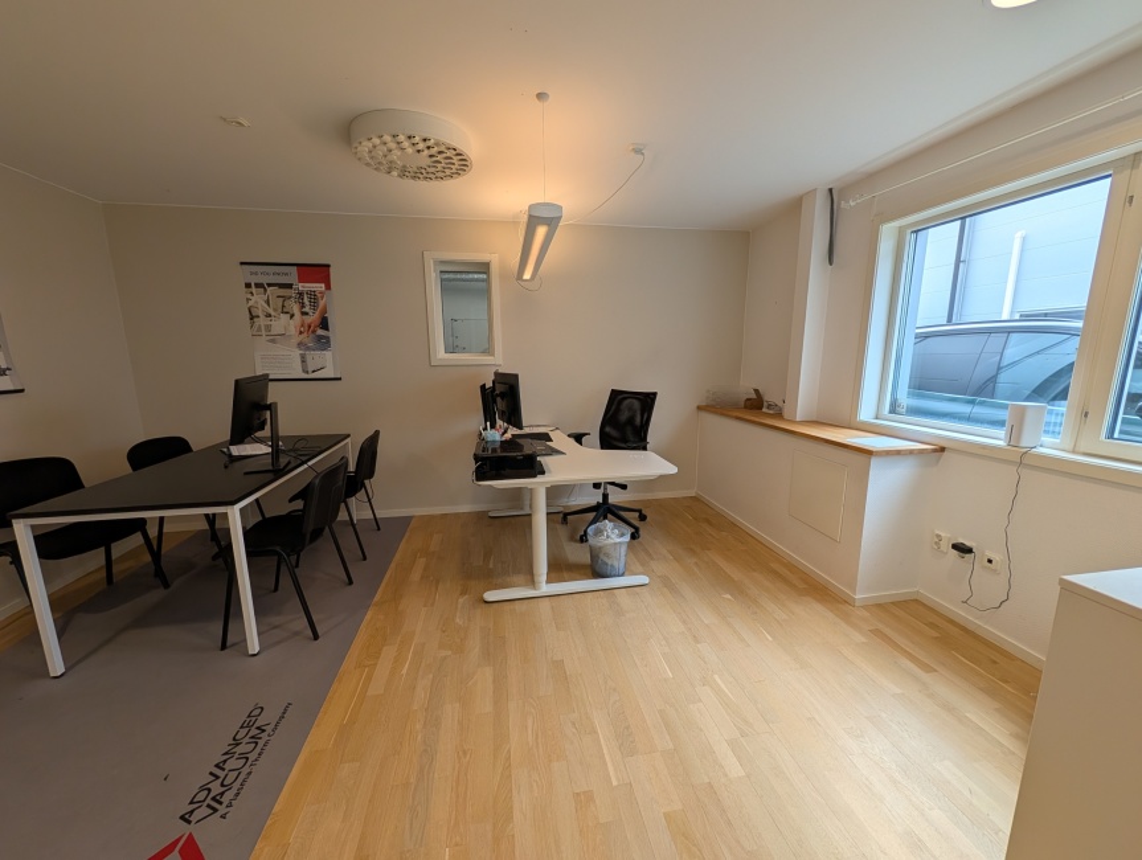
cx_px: 571
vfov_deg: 94.7
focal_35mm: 12
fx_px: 396
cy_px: 430
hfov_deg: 110.4
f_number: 1.7
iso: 57
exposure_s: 1/243
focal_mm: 2.02
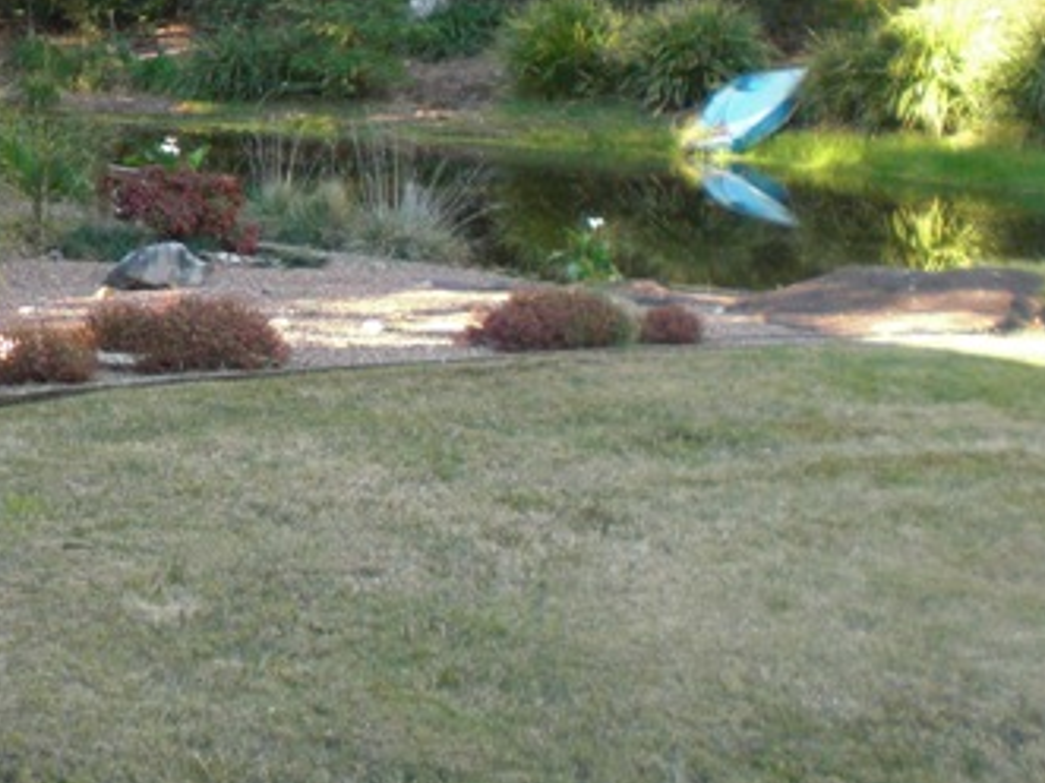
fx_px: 2263
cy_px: 92
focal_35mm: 75
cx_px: 33
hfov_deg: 24.9
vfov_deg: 19.3
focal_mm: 6.3
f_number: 3.1
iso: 200
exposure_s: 1/125
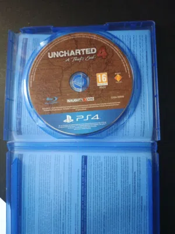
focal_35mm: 23
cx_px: 88
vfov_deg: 73.9
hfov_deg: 58.9
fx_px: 155
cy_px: 117
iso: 12804
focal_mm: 5.89
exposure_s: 1/14.3
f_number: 1.8
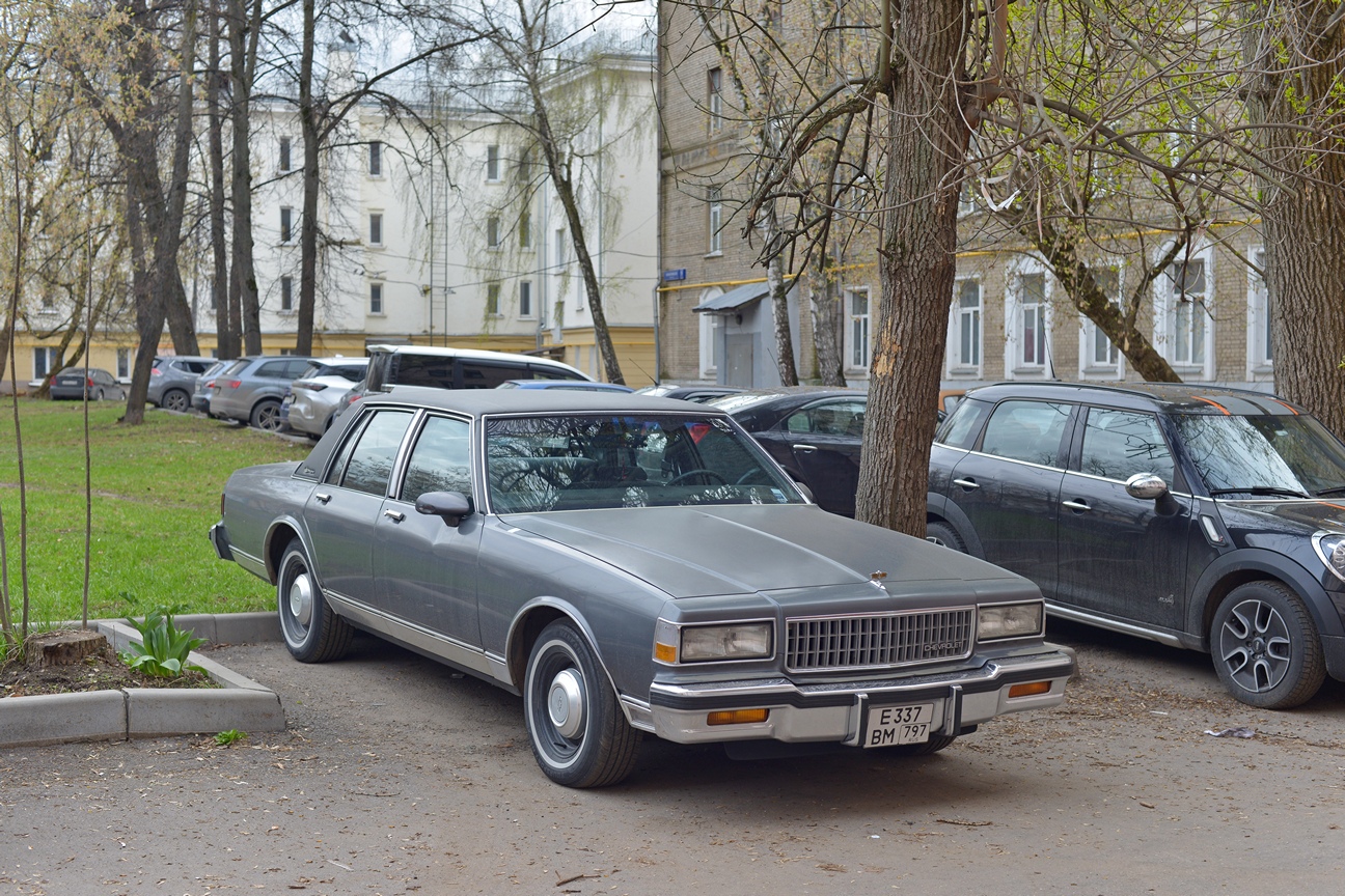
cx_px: 672
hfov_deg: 39.6
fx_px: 1868
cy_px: 448
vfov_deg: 27.0
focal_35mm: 50
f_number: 5
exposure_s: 1/200
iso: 200
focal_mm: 50
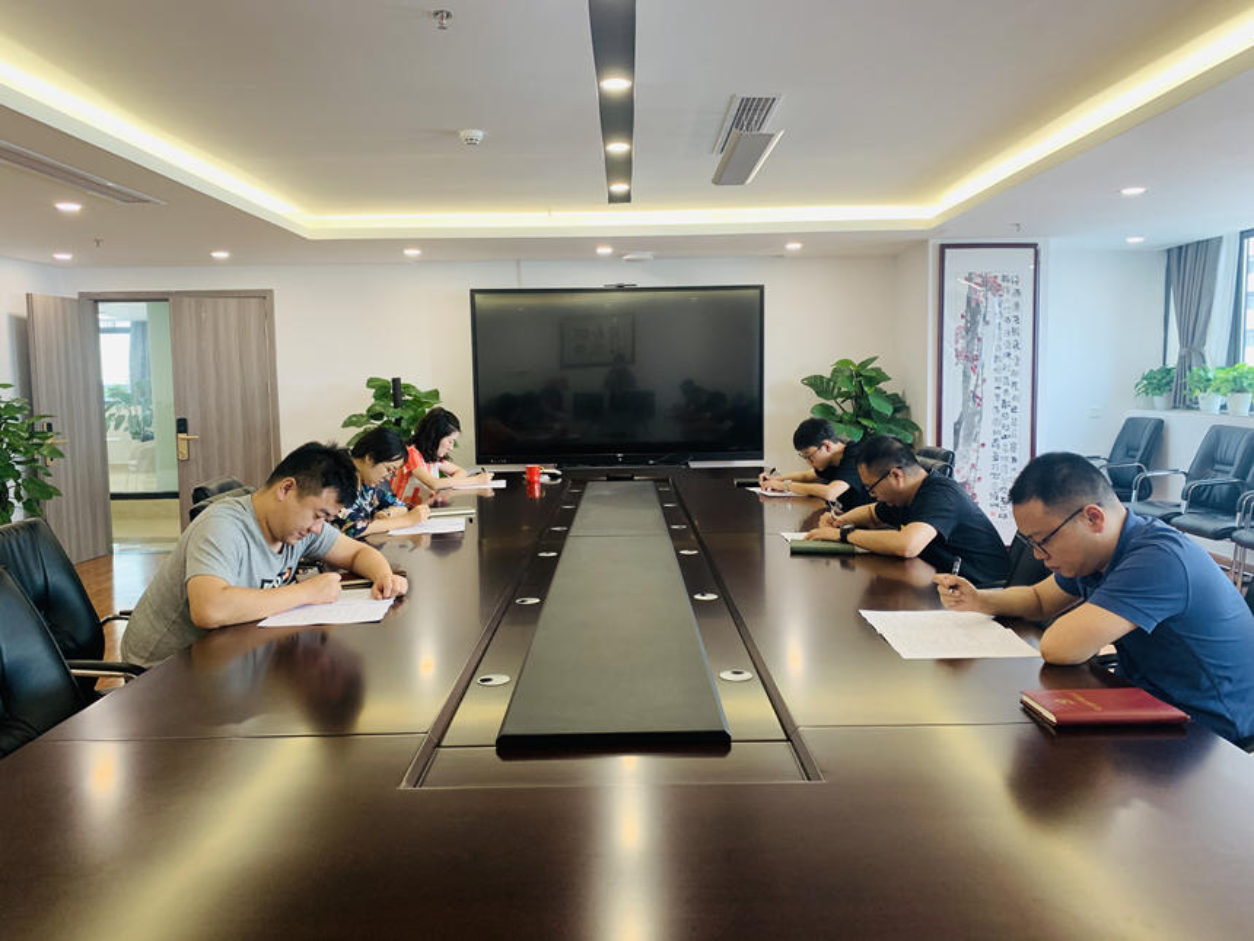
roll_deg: +0.5
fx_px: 942
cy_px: 470
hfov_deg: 67.3
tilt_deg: -4.3
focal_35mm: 26
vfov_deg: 53.1
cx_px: 627
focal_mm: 4.25
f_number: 1.8
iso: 64
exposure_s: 1/50
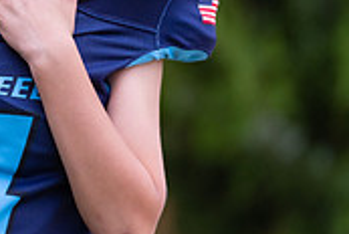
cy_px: -15
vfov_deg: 2.5
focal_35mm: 542
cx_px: -2
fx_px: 5263
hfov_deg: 3.8
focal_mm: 162
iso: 640
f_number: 2.8
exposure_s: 1/320
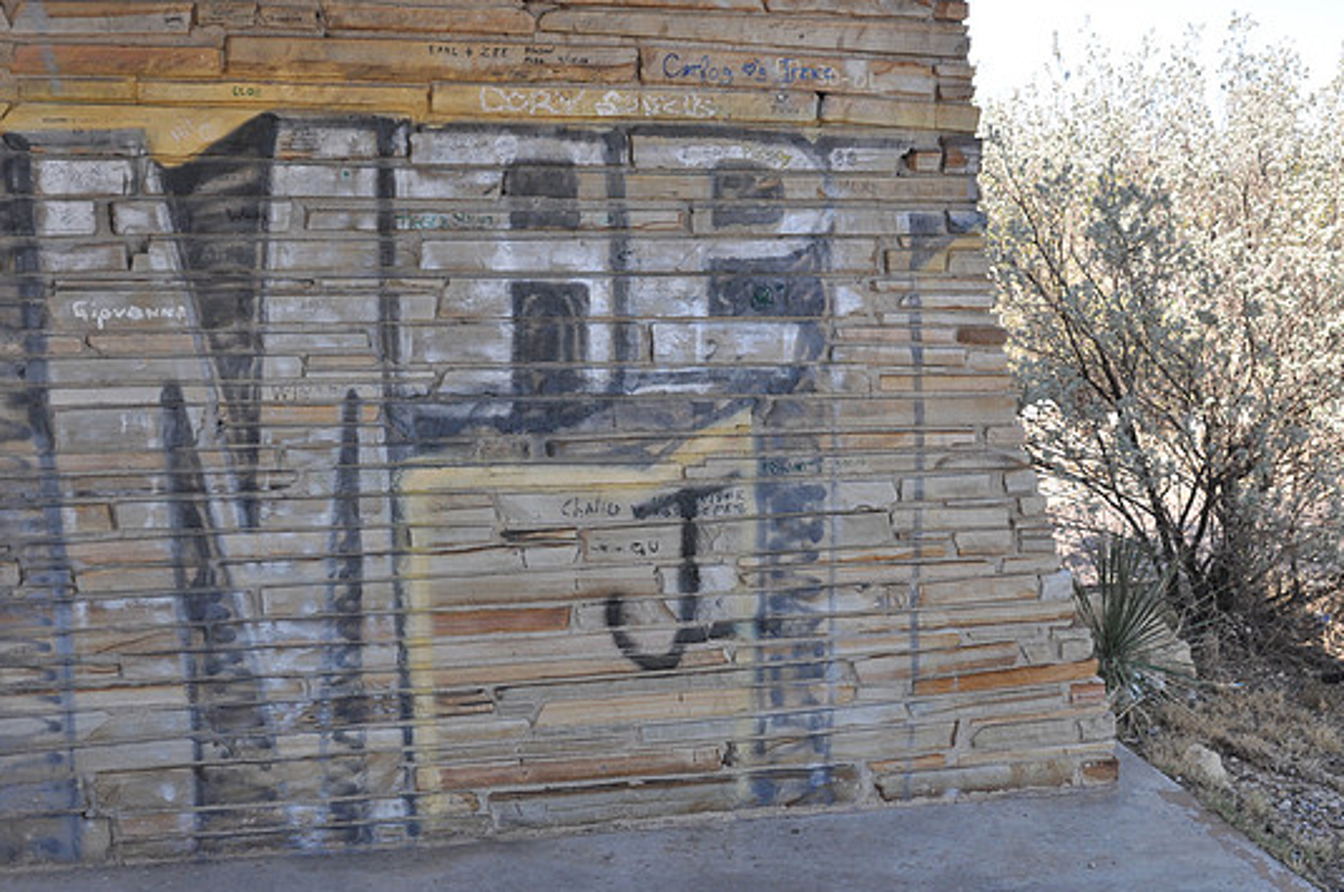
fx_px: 1454
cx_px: 698
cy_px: 459
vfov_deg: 34.1
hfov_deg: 49.6
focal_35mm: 39
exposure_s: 1/100
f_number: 5
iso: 400
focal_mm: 24
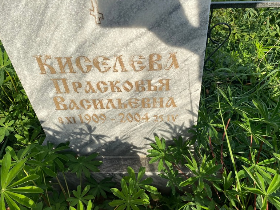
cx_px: 142
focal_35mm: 27
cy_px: 104
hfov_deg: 65.3
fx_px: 218
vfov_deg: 51.4
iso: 32
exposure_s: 1/2066
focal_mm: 4.25
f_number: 1.8
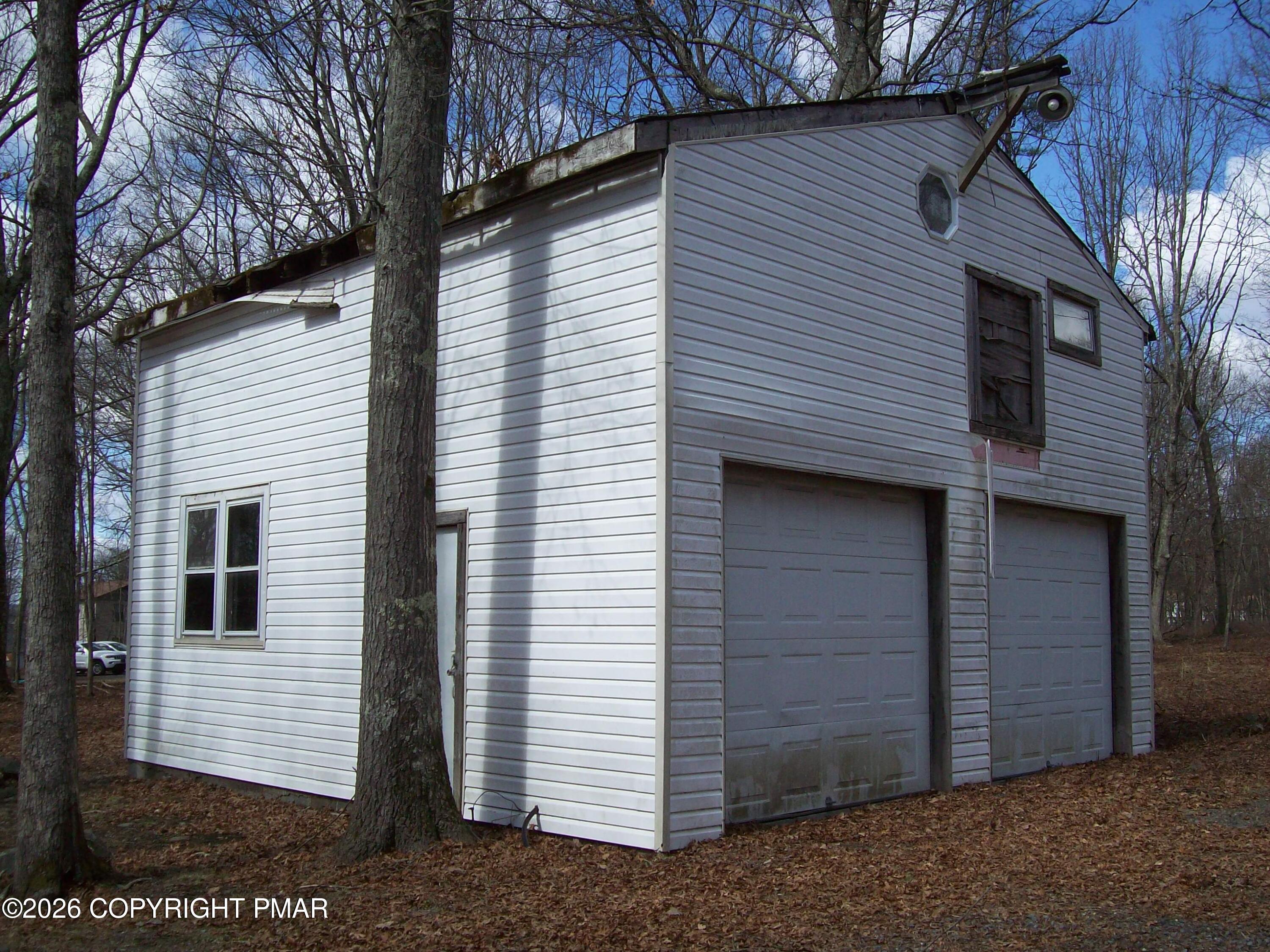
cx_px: 635
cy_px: 476
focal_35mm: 36
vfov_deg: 39.7
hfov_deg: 51.4
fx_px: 1321
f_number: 4.8
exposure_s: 1/438
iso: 80
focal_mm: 6
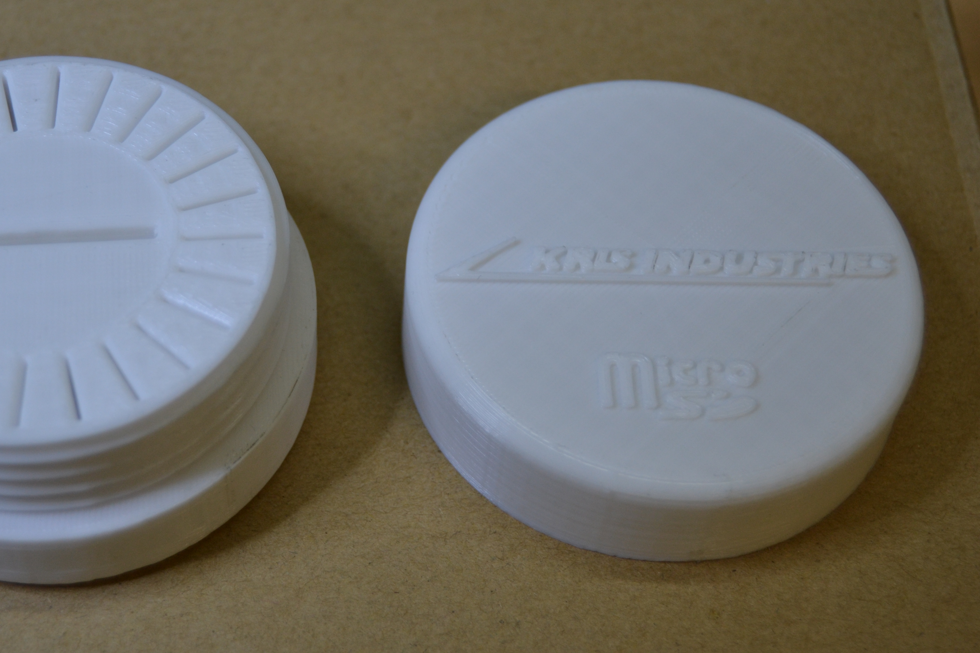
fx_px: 1814
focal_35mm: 67
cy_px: 286
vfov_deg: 20.4
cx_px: 368
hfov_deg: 30.1
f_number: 4.5
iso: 400
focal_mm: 35
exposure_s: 1/80
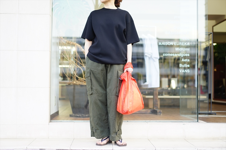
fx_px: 345
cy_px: 75
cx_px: 113
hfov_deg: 36.3
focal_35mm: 55
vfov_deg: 24.6
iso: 100
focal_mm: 55
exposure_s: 1/125
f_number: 2
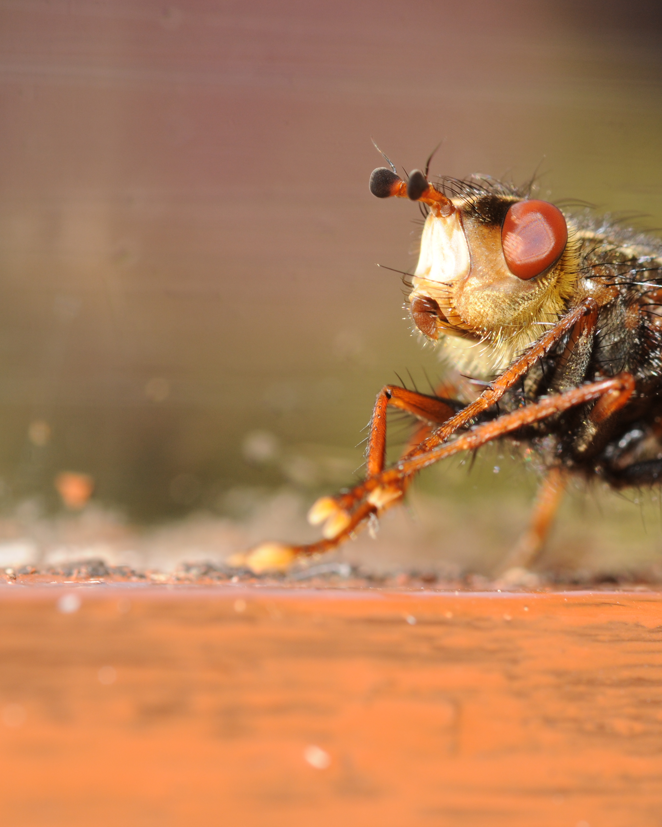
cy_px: 414
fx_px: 5455
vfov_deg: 8.7
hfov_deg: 6.9
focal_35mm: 223
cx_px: 535
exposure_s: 1/60
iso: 200
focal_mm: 105
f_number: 14
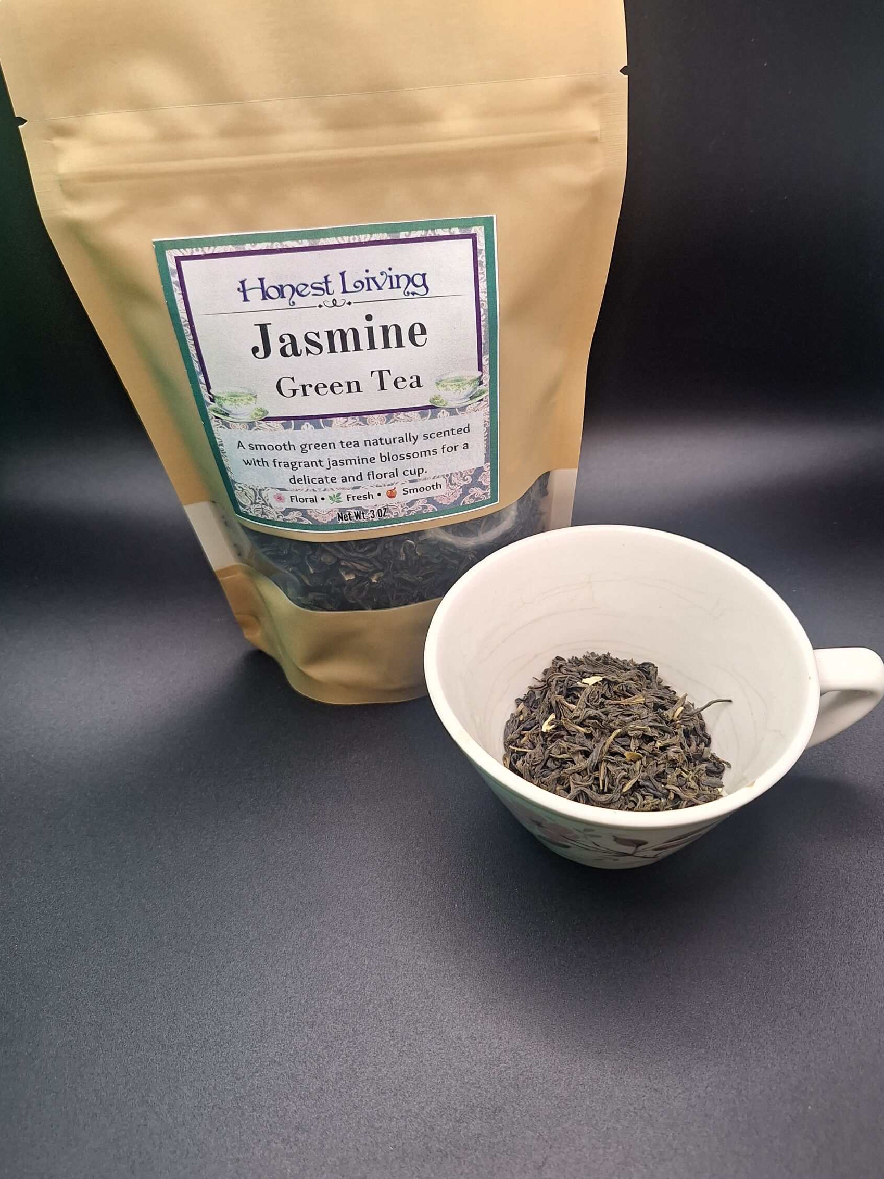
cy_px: 533
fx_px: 886
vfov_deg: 67.2
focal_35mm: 26
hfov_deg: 53.0
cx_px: 468
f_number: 1.8
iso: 50
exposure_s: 1/40
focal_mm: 5.54
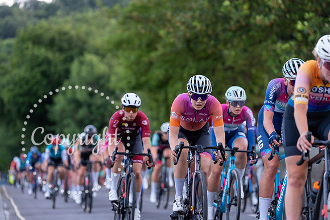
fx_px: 1366
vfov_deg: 9.2
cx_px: 165
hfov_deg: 13.8
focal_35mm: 149
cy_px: 110
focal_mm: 149
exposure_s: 1/1000
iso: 1000
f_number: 3.2
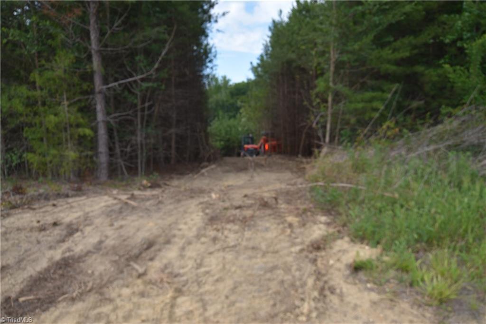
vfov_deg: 39.9
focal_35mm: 33
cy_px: 162
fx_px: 445
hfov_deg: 57.2
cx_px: 243
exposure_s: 1/200
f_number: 7.1
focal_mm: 22
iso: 100
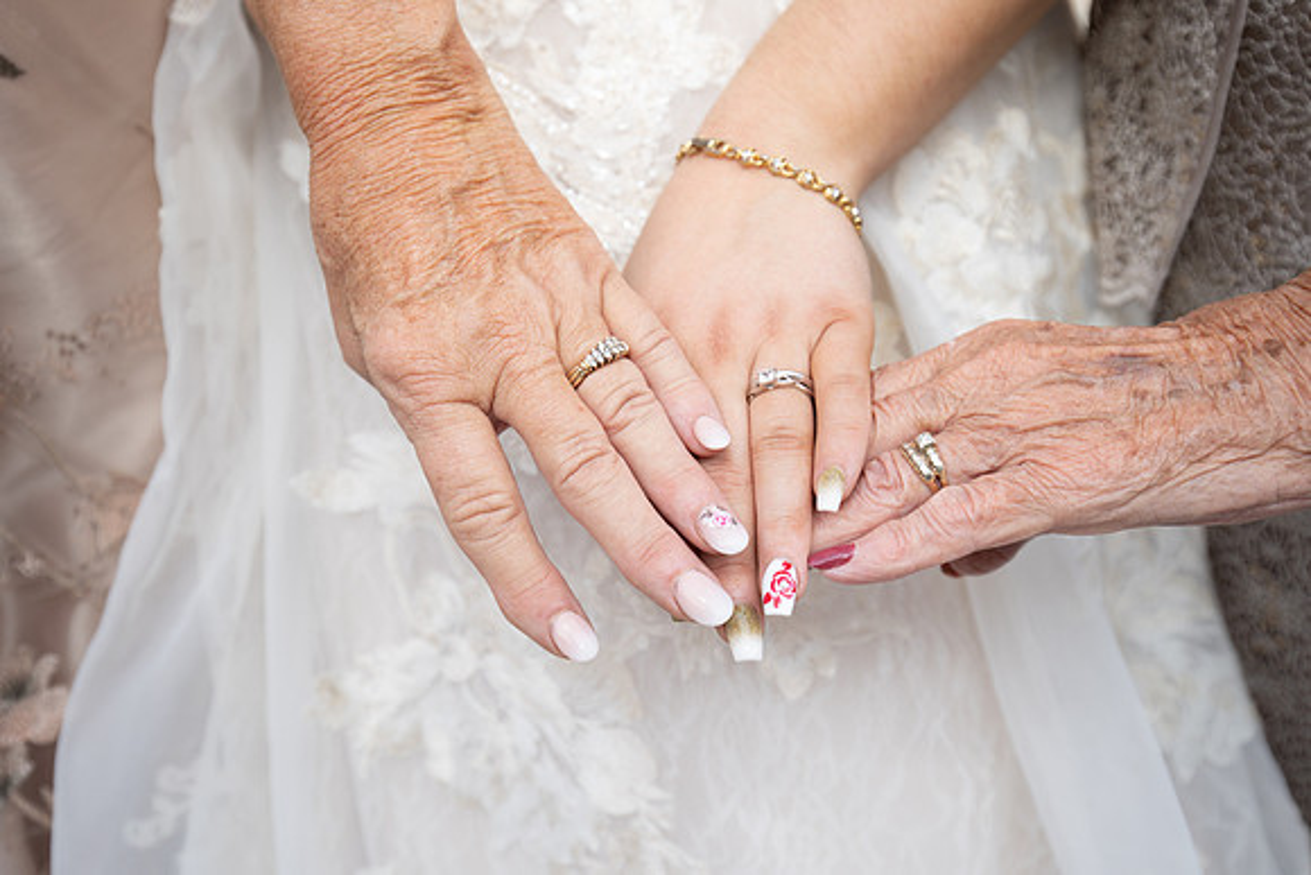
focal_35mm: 31
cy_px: 438
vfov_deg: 42.3
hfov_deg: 60.3
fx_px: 1129
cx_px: 656
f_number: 4.5
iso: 200
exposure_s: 1/80
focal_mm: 31
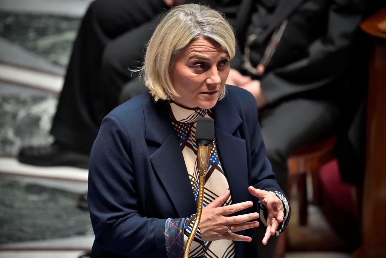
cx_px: 193
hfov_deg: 4.1
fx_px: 5361
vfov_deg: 2.8
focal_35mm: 500
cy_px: 129
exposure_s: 1/250
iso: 3200
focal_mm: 500
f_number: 5.6
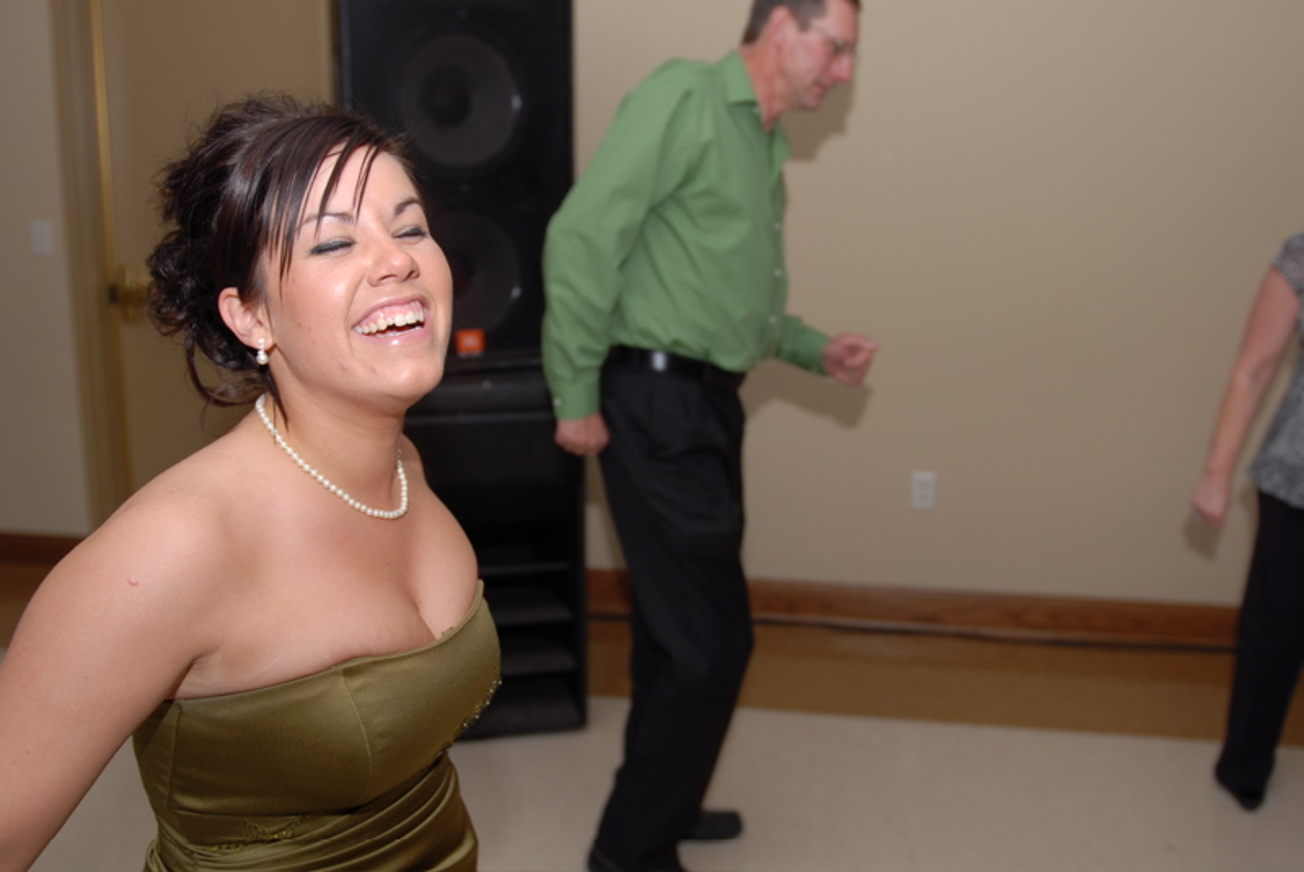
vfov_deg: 36.9
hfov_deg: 53.1
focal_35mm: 36
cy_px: 436
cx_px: 652
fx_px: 1305
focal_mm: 24
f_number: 2.8
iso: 100
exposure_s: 1/10
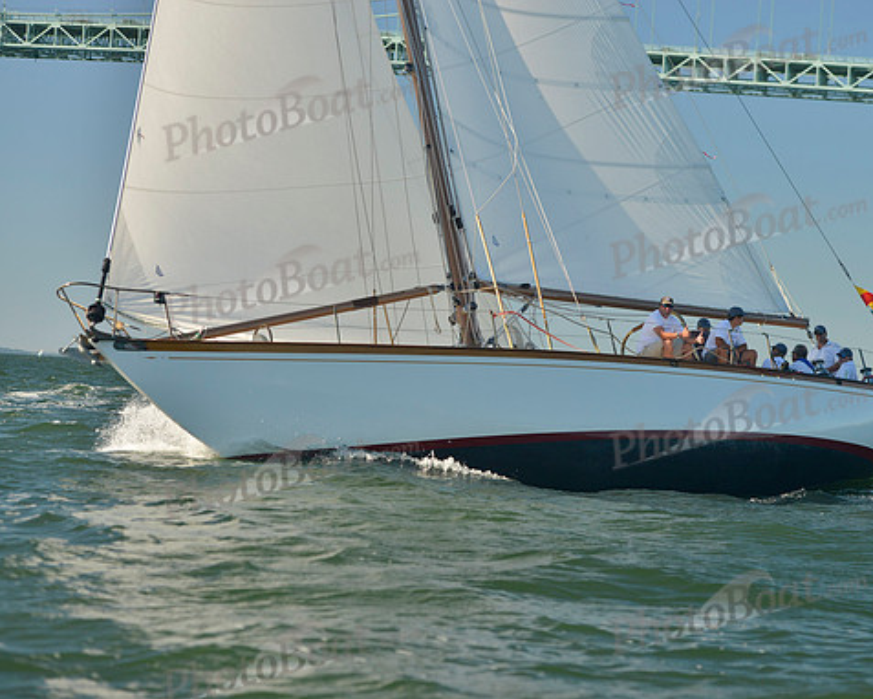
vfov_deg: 14.7
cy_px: 352
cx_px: 516
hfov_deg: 18.3
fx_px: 2714
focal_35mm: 105
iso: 400
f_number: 4.5
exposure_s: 1/1250
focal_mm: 92
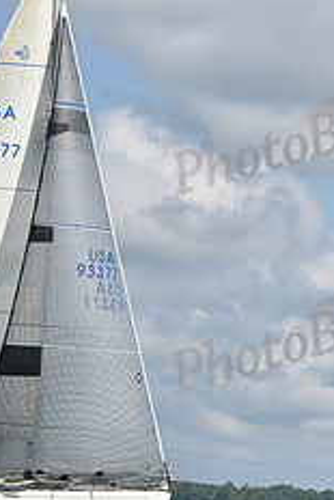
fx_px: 2779
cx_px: 61
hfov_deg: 6.9
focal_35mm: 200
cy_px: 481
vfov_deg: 10.2
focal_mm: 80
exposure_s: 1/8000
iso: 320
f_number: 3.5
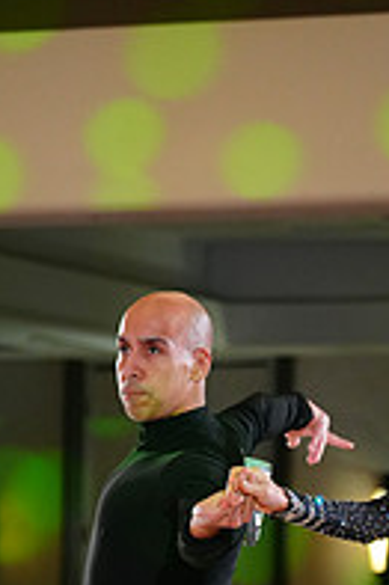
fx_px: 3734
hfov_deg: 5.9
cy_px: 766
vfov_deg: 8.8
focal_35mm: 230
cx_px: 402
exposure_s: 1/400
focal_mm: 78
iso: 2500
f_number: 2.8
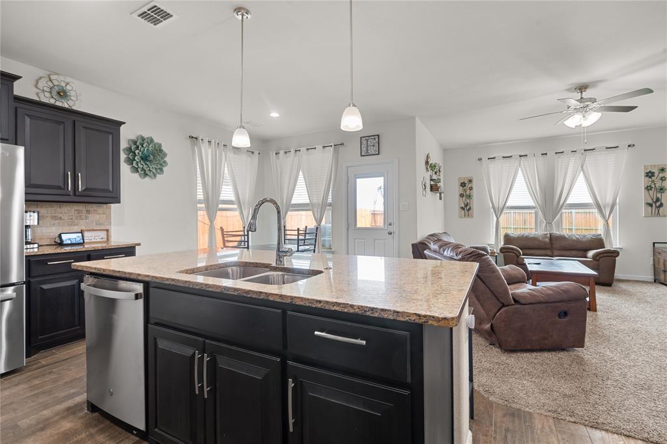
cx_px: 334
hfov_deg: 96.8
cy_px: 222
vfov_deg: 73.7
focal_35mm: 16
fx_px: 296
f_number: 8
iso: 250
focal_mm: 16
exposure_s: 1/3
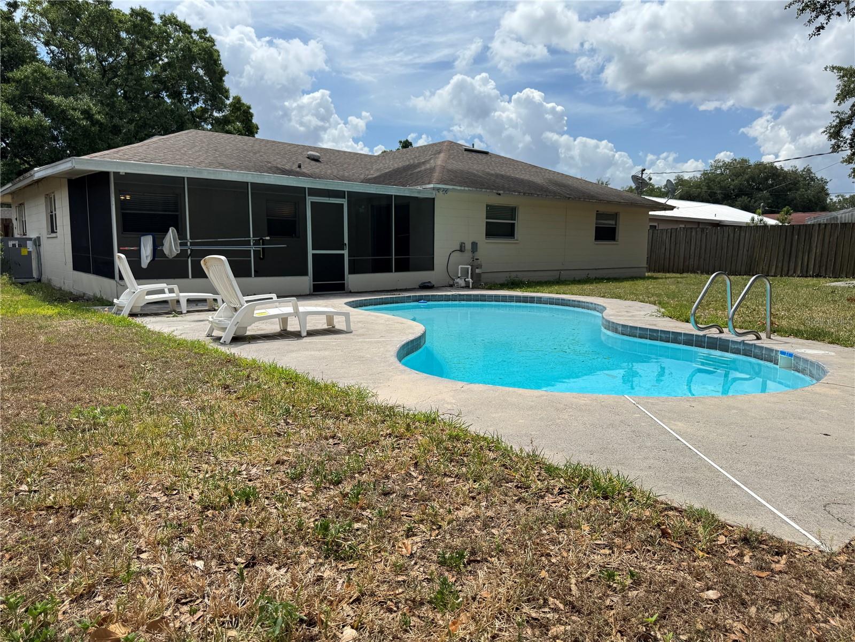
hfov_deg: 71.6
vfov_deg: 56.8
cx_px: 428
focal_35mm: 24
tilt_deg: -7.9
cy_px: 321
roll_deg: -0.6
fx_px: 593
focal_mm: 6.76
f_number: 1.78
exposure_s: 1/4049
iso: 80
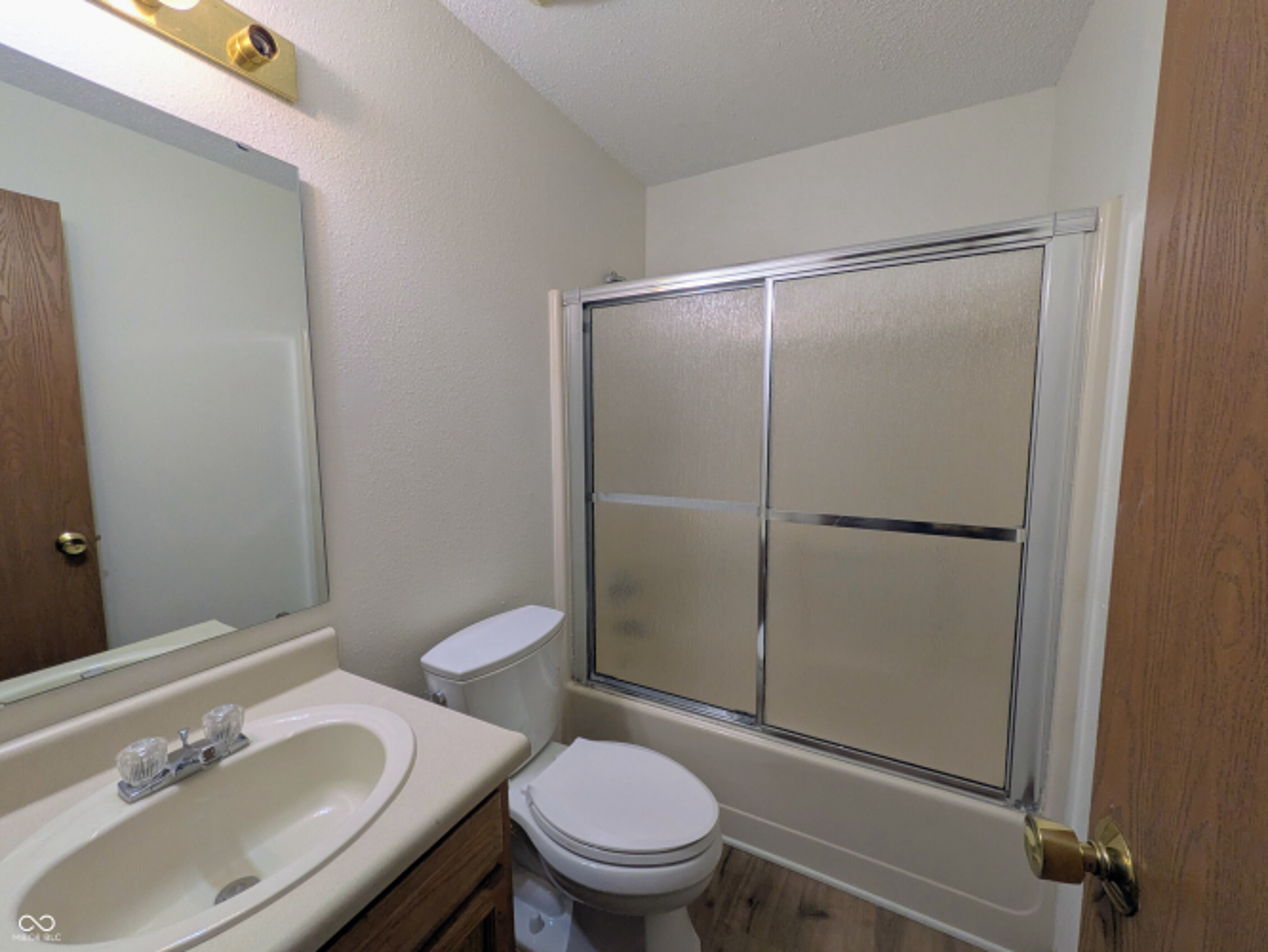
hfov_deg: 102.0
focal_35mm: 14
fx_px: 513
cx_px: 634
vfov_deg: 85.7
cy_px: 476
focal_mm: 1.83
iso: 155
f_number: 2.2
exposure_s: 1/100
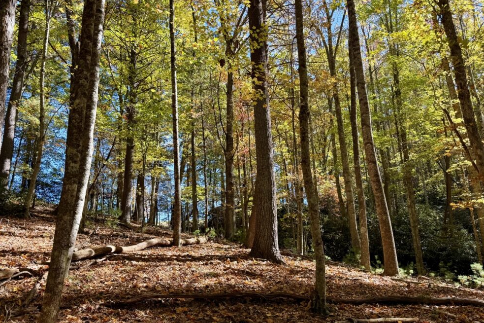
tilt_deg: +15.0
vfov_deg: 49.4
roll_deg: +3.0
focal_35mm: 26
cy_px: 181
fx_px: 349
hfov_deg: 69.4
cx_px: 240
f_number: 1.78
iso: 80
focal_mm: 6.76
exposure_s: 1/397
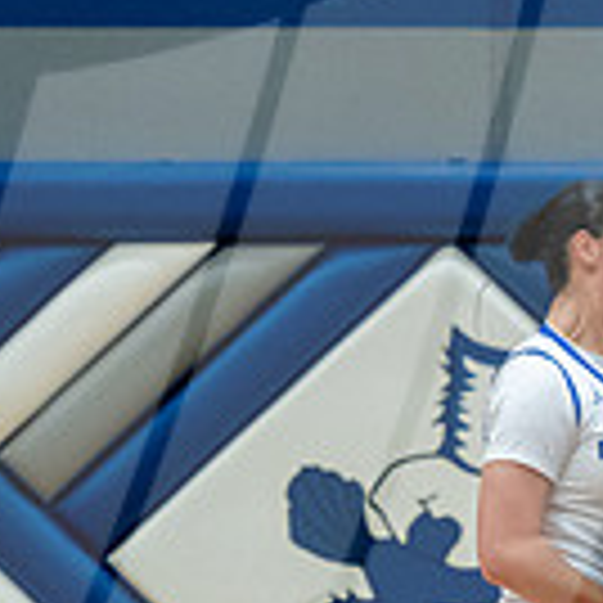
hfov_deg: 2.3
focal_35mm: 760
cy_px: 341
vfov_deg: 2.3
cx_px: 469
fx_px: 14978
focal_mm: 165
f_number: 2.8
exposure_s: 1/1000
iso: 6400
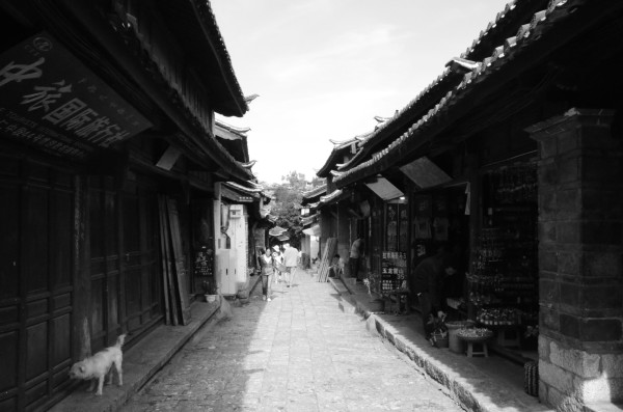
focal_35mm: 33
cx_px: 312
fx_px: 570
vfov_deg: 39.8
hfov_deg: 57.3
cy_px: 206
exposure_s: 1/500
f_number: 22
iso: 6400
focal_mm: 22
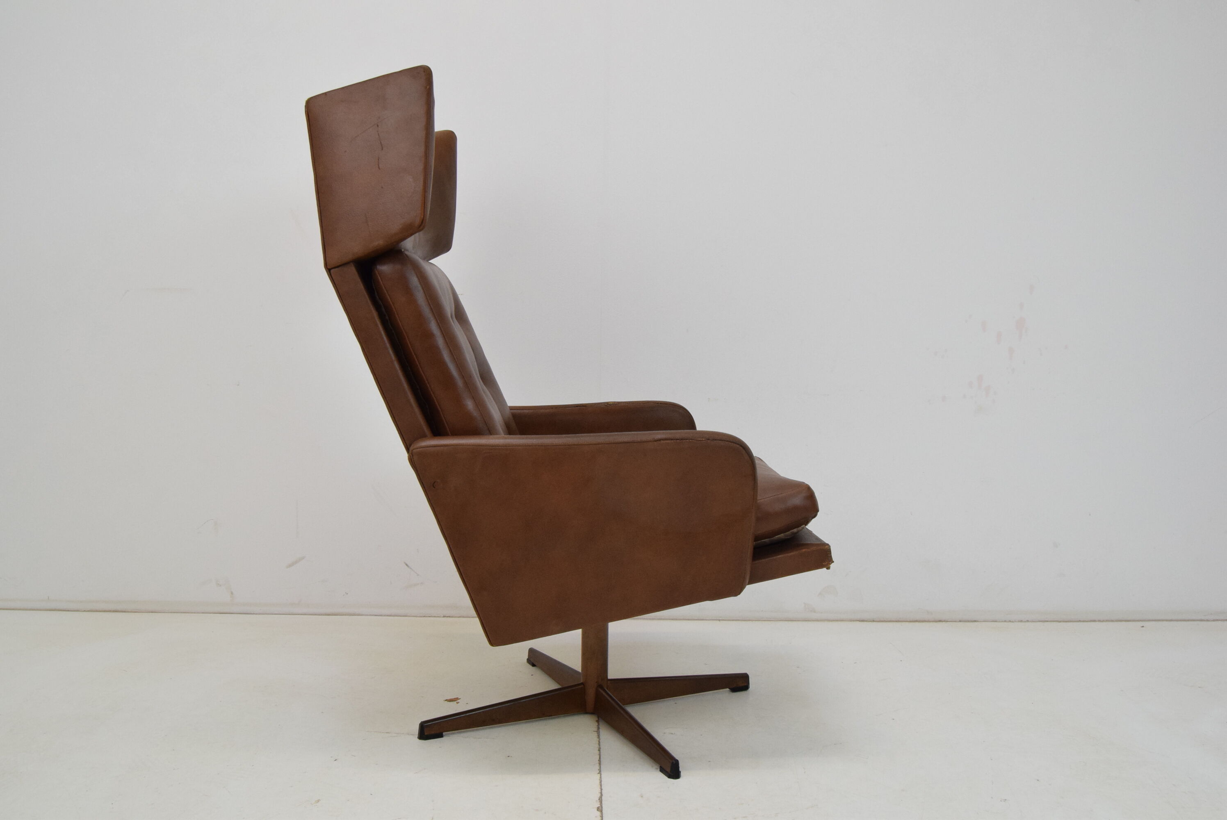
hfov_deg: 57.2
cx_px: 614
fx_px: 1126
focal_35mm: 33
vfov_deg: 40.0
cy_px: 410
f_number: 8
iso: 1600
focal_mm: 22
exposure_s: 1/250
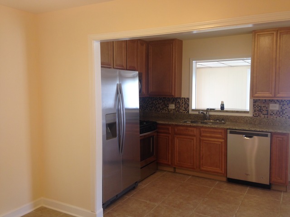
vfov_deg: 42.9
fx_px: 276
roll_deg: +0.5
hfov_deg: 55.4
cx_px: 145
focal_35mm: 33
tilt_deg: -5.3
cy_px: 108
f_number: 2.4
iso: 50
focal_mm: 4.12
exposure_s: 1/24
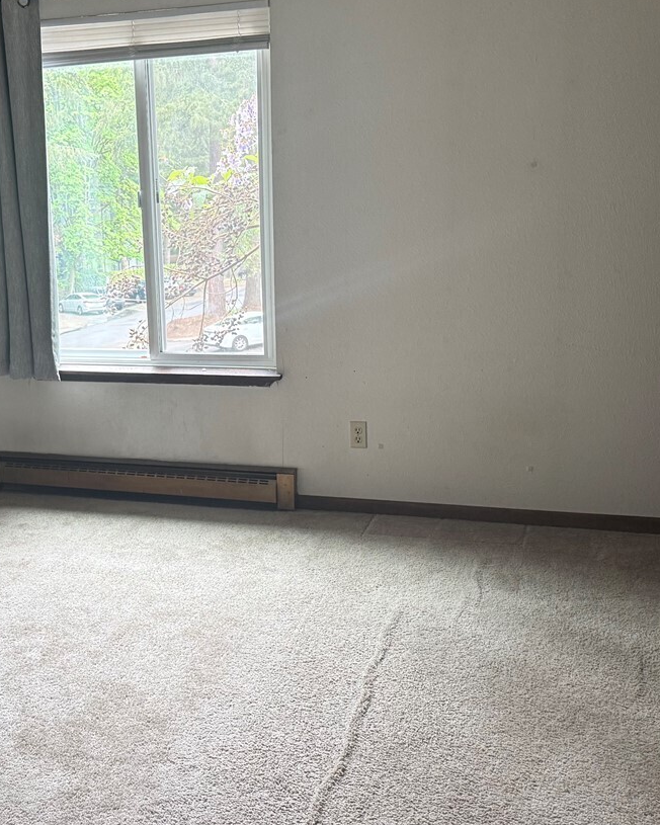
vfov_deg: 40.3
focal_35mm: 46
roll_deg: +2.2
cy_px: 431
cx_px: 167
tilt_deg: -12.6
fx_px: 1123
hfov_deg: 32.2
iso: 200
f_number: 1.78
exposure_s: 1/74
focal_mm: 6.76
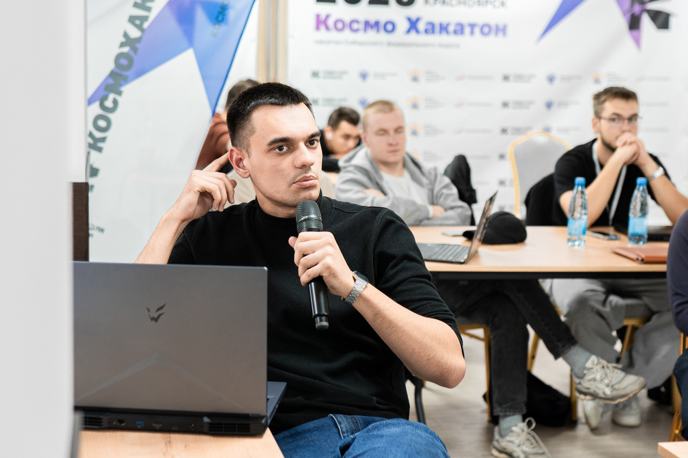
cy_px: 214
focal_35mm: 59
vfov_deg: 22.8
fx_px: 1135
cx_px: 340
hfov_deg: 33.7
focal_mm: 35
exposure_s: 1/125
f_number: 2
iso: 640
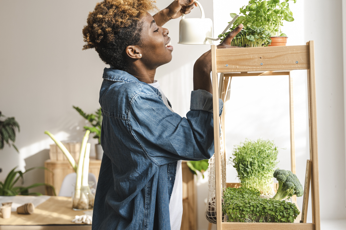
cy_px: 89
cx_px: 165
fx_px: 480
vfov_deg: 26.9
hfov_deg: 39.6
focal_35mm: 50
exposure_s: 1/640
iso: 400
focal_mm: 37
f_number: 3.2
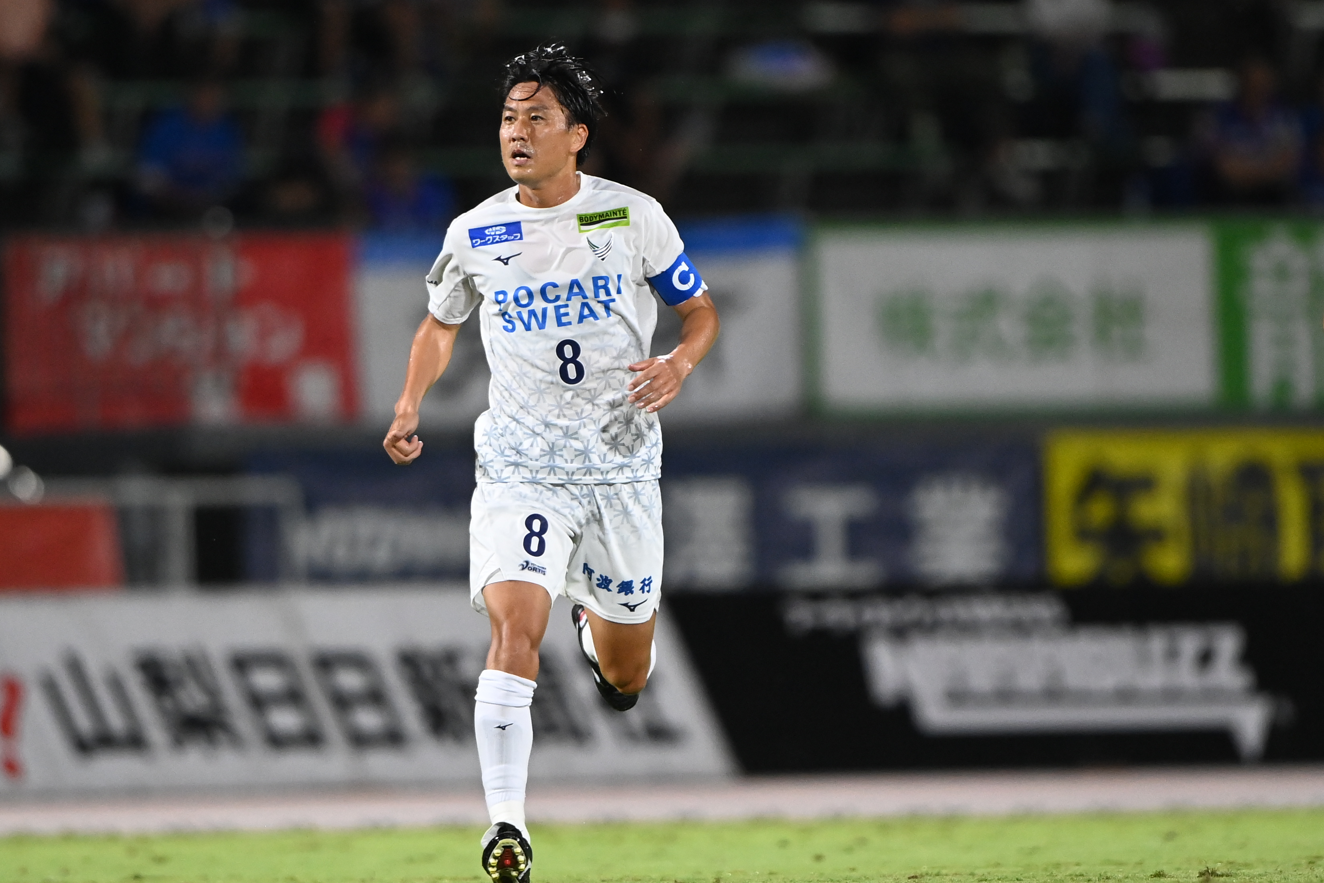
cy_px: 424
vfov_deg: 1.7
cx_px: 613
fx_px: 30305
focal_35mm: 824
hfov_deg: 2.5
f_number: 4
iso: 6400
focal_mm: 500
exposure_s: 1/2000
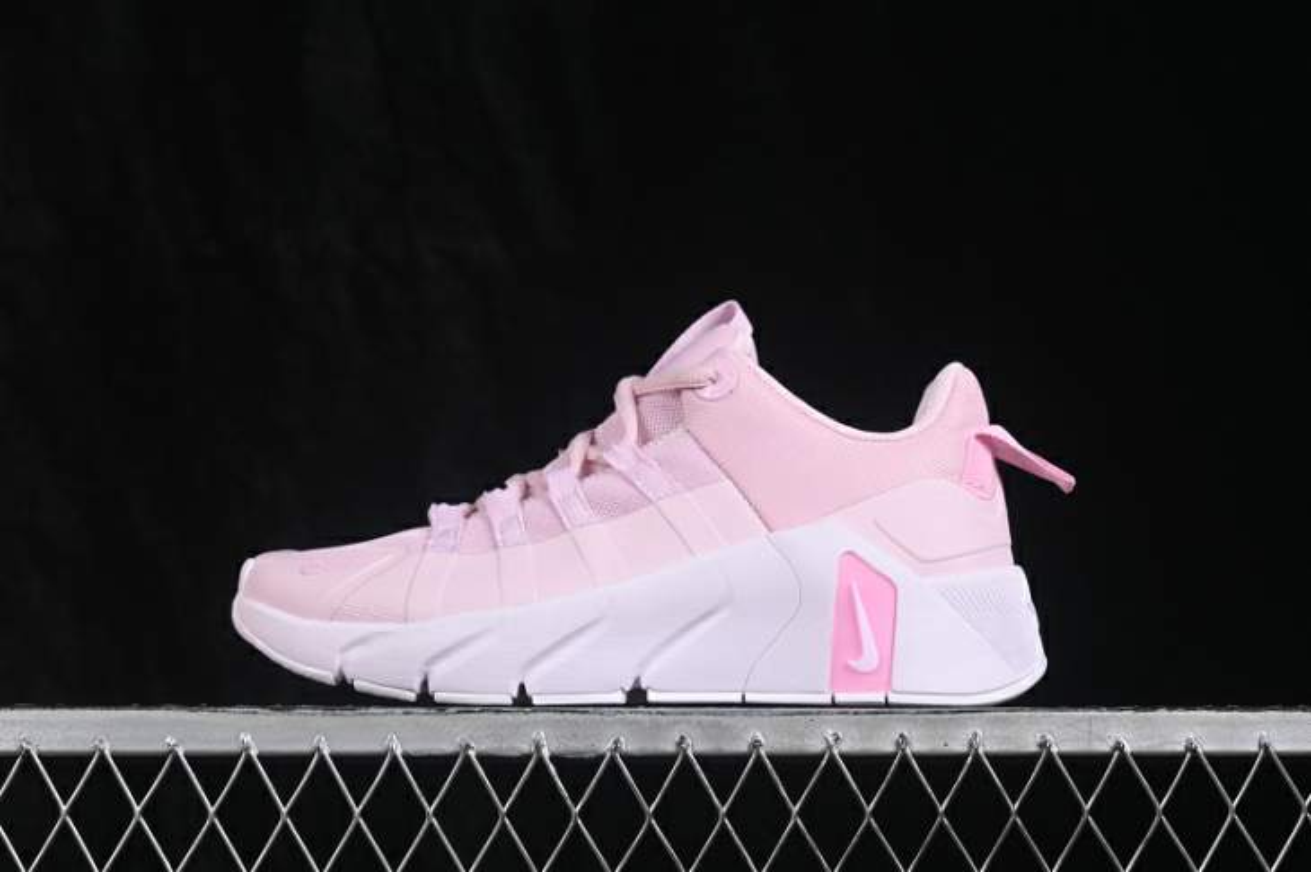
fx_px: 2730
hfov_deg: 27.0
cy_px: 436
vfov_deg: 18.2
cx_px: 656
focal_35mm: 75
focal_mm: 50
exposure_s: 1/80
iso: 160
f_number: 8
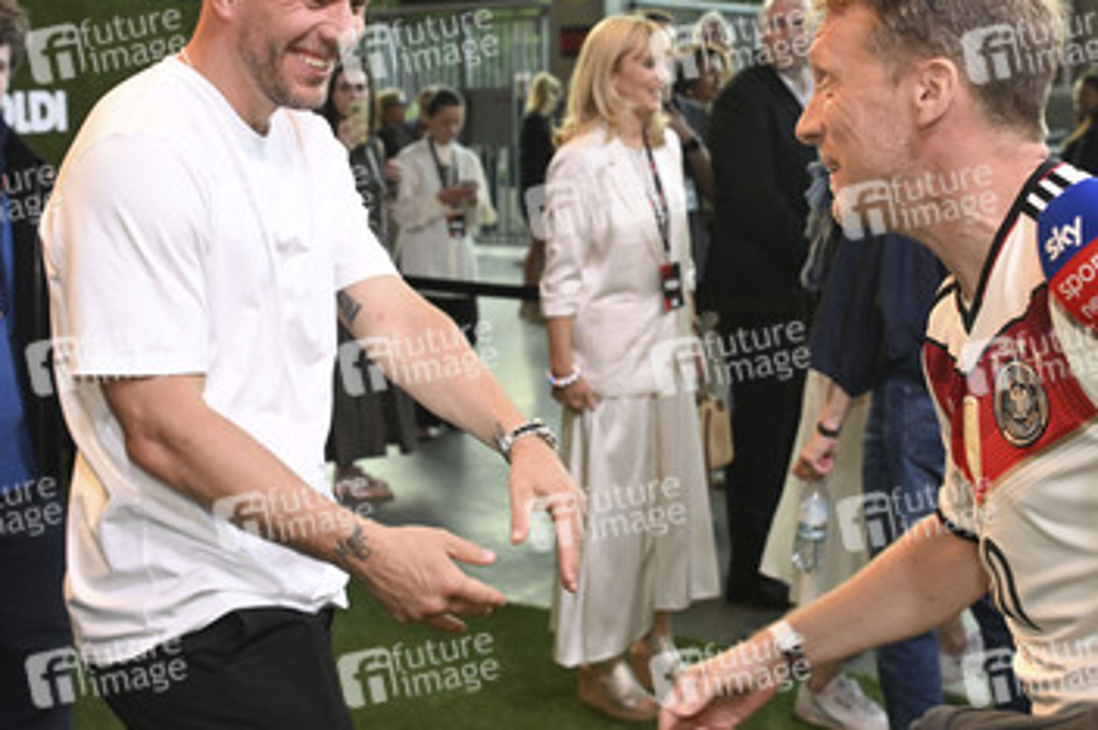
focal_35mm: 50
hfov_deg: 39.5
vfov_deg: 26.9
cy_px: 281
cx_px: 647
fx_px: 1524
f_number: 4.5
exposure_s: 1/250
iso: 1600
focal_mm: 39
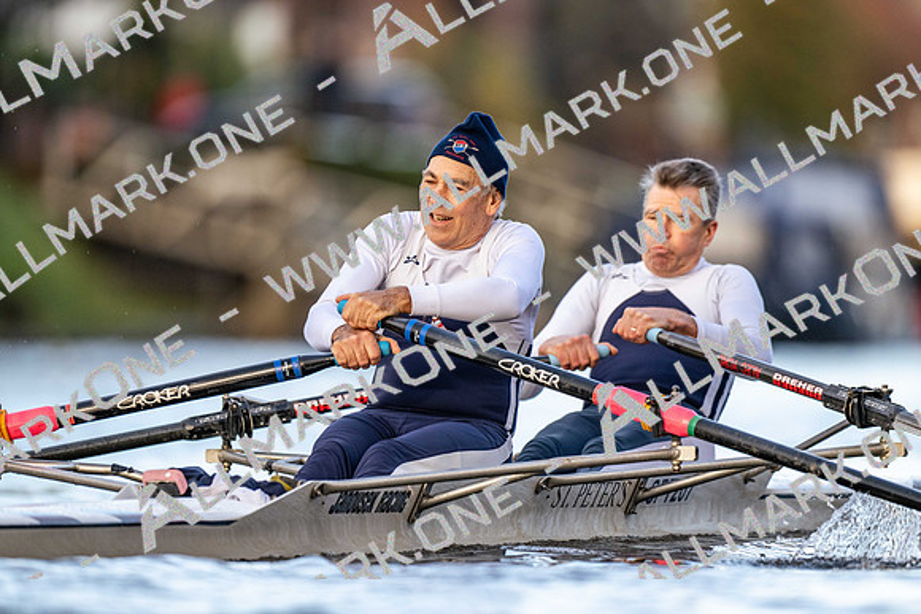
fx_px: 15353
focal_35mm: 600
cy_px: 307
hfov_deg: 3.4
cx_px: 460
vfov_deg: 2.3
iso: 1600
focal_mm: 600
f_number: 4
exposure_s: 1/2500
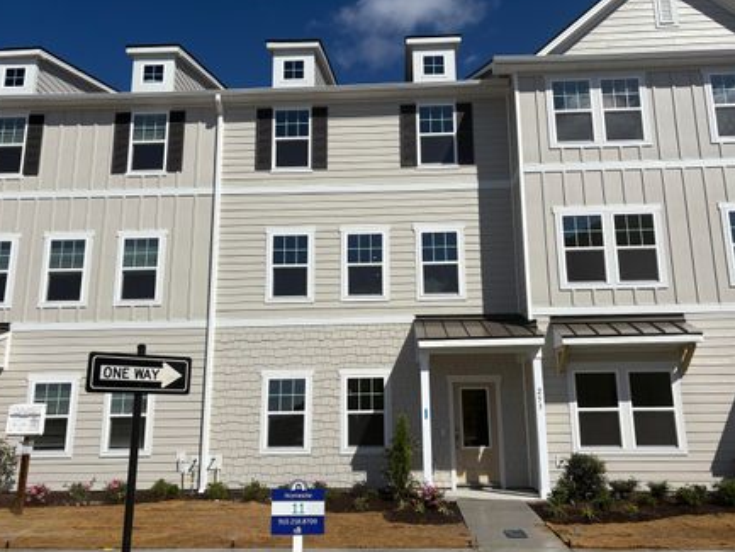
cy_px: 274
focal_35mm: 30
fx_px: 637
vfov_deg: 46.8
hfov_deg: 59.9
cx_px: 373
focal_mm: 5.96
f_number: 1.6
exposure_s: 1/8850
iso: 50
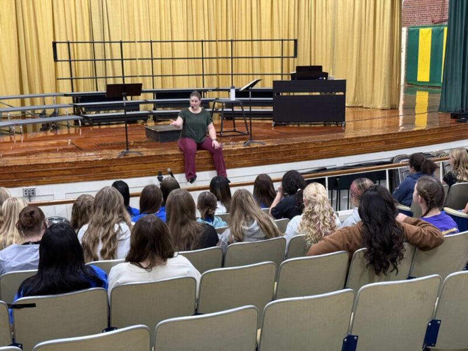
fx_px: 649
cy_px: 176
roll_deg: +1.0
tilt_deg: -11.5
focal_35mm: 48
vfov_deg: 30.3
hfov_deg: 39.7
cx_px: 234
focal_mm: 6.76
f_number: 1.78
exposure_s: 1/40
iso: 320
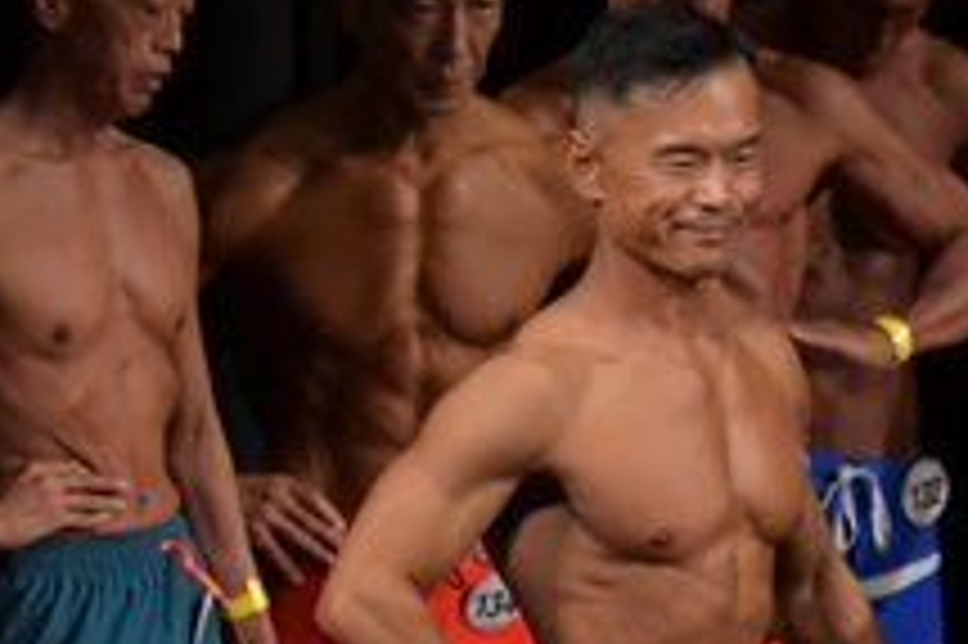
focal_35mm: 918
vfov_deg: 1.5
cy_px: 919
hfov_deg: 2.2
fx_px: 24664
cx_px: -74
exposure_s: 1/400
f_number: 5.6
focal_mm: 170
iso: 3200
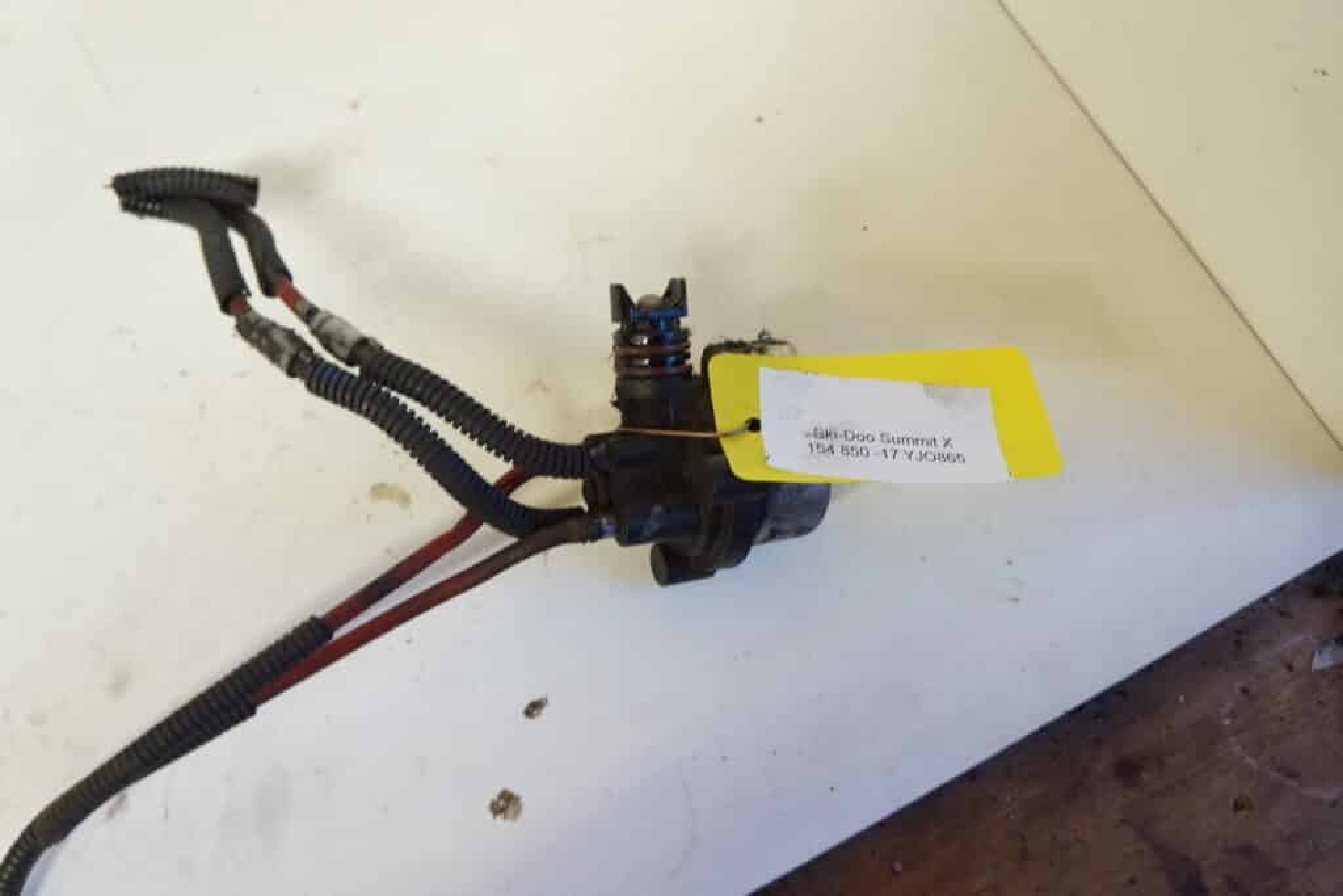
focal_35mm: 30
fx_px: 1119
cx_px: 672
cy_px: 448
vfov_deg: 43.6
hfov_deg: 61.9
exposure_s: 1/60
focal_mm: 20
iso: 2000
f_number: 4
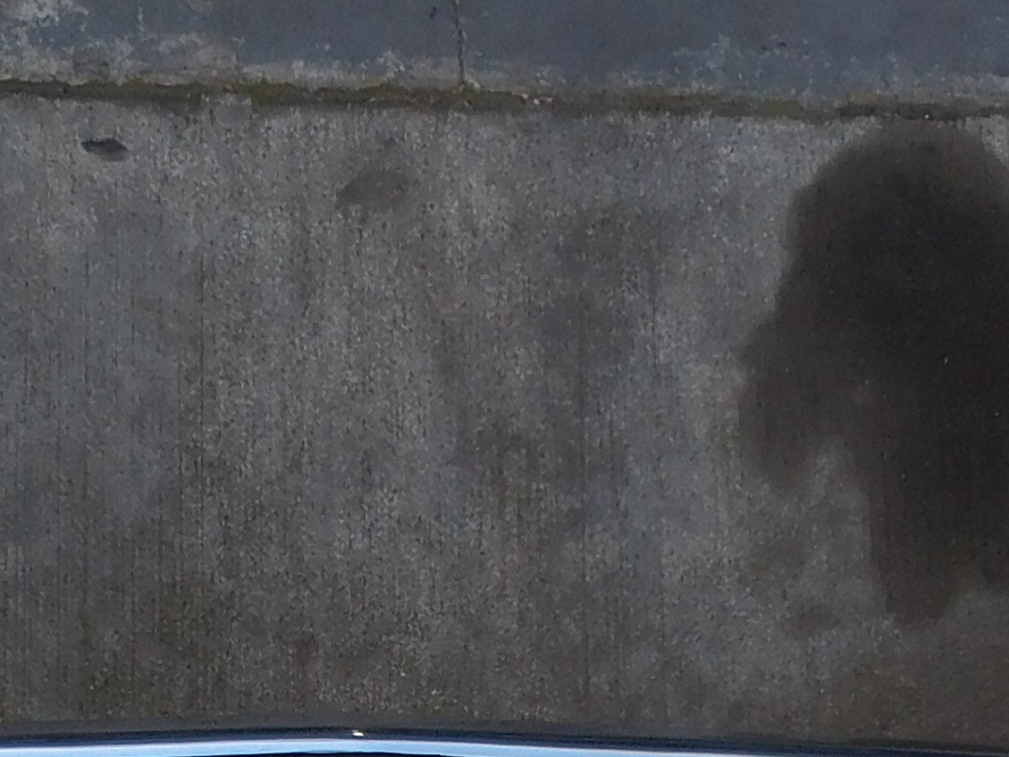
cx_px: 363
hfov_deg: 19.2
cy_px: 1049
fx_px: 2973
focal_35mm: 102
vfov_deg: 13.8
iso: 125
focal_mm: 4.5
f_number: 3.3
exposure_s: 1/250
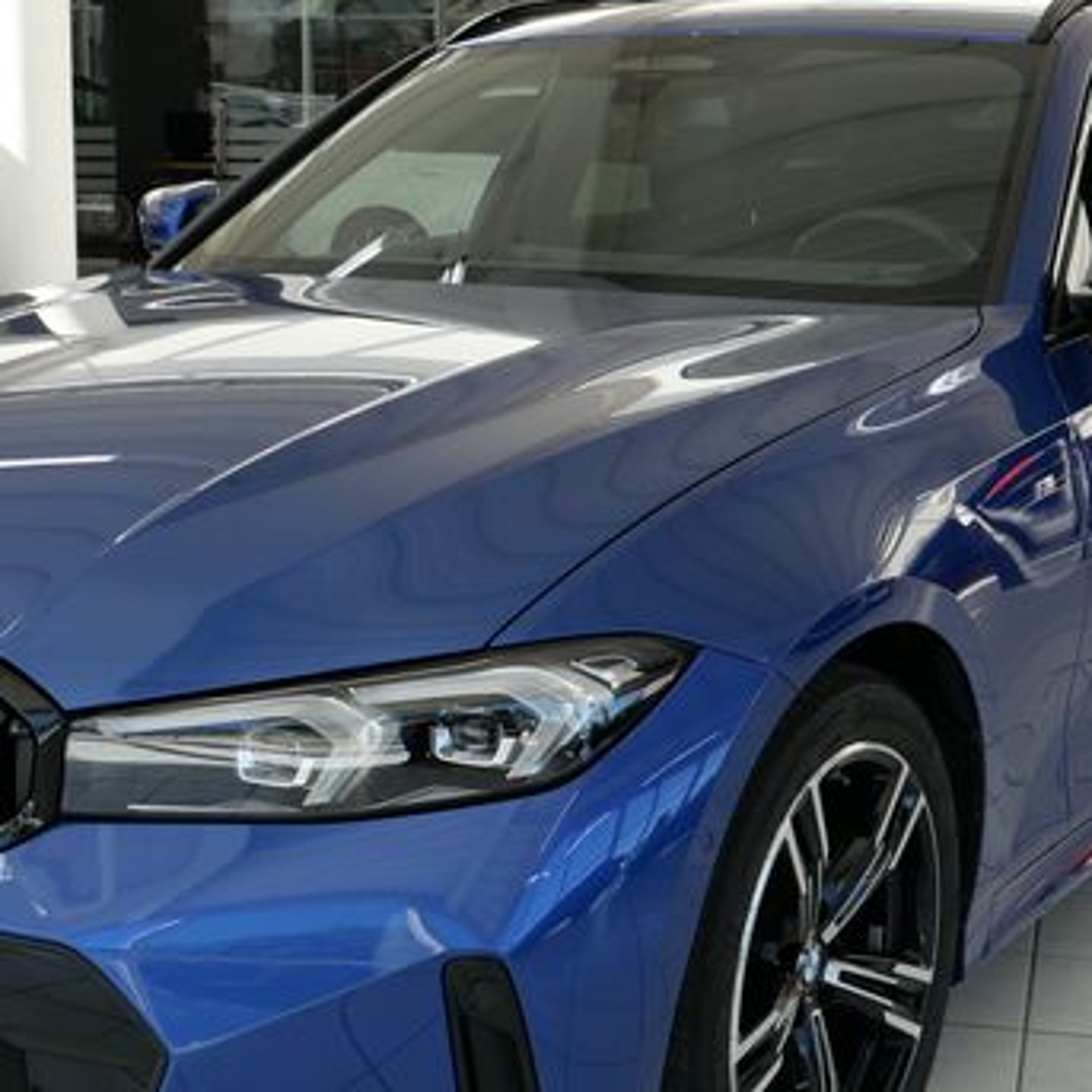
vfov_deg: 26.9
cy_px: 595
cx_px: 509
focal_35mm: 64
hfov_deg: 26.9
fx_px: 2284
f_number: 5
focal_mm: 14.1
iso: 200
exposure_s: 1/125
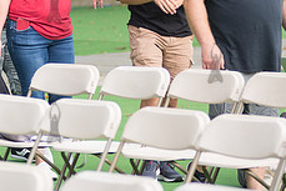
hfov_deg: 8.1
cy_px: 1
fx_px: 2011
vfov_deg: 5.4
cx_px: 54
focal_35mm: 253
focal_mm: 100
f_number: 3.2
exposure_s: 1/1000
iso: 320
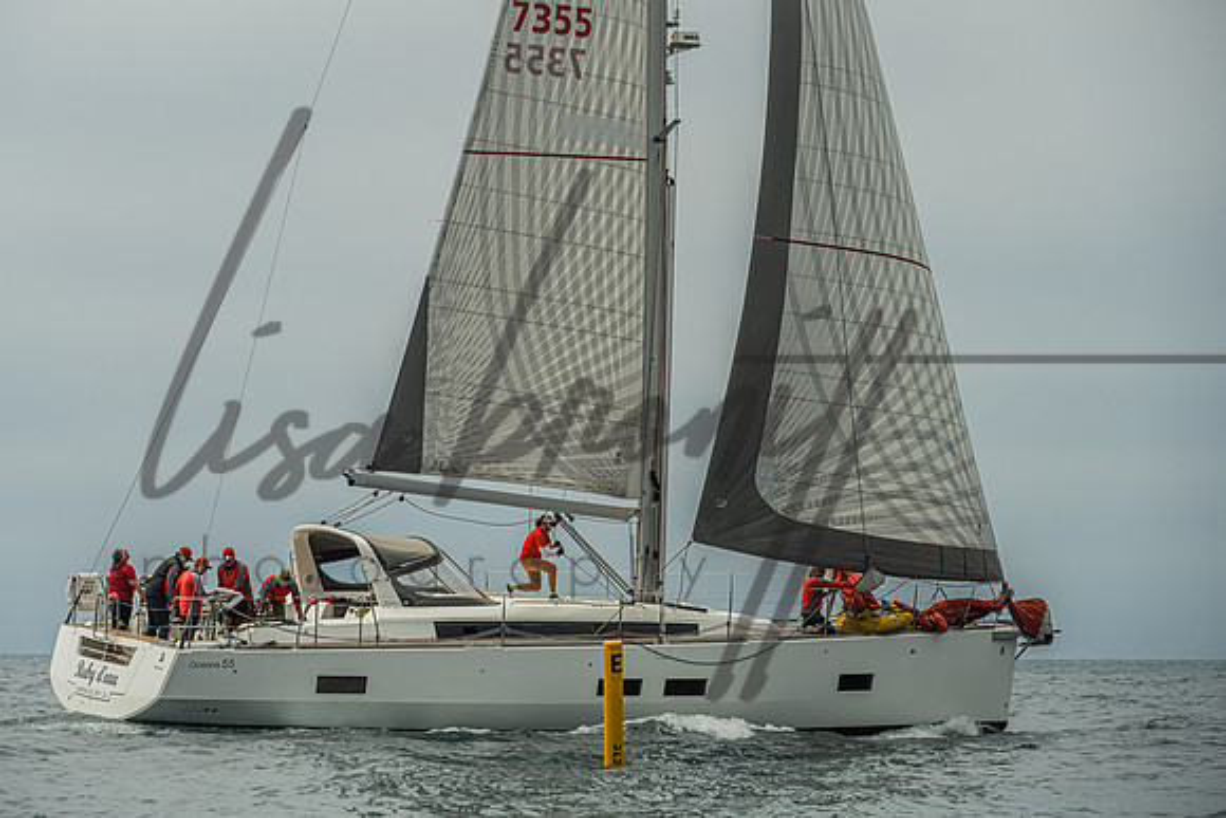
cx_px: 553
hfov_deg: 14.3
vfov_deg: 9.5
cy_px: 375
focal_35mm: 144
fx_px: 4901
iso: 400
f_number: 6.3
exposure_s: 1/2000
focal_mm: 130
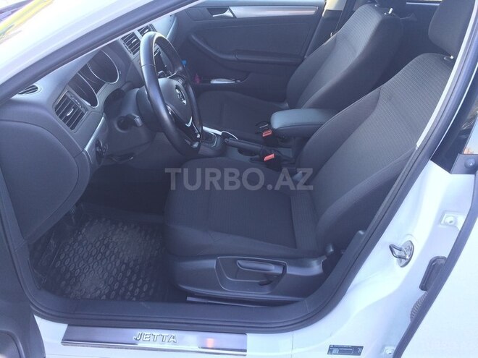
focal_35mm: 29
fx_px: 400
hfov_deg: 61.7
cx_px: 239
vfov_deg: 48.2
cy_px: 179
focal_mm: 4.15
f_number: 2.2
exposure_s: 1/50
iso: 40
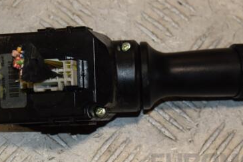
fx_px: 1032
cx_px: 138
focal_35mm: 153
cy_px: 75
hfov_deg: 13.4
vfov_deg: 9.0
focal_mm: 62
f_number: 7.1
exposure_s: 1/200
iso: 800
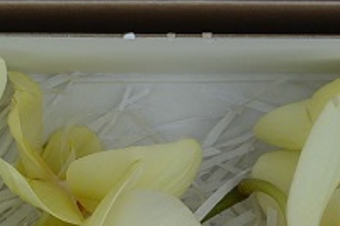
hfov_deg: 10.7
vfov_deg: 7.2
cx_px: -95
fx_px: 1783
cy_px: 277
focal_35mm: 189
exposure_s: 1/500
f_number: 5.6
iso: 160
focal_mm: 20.3
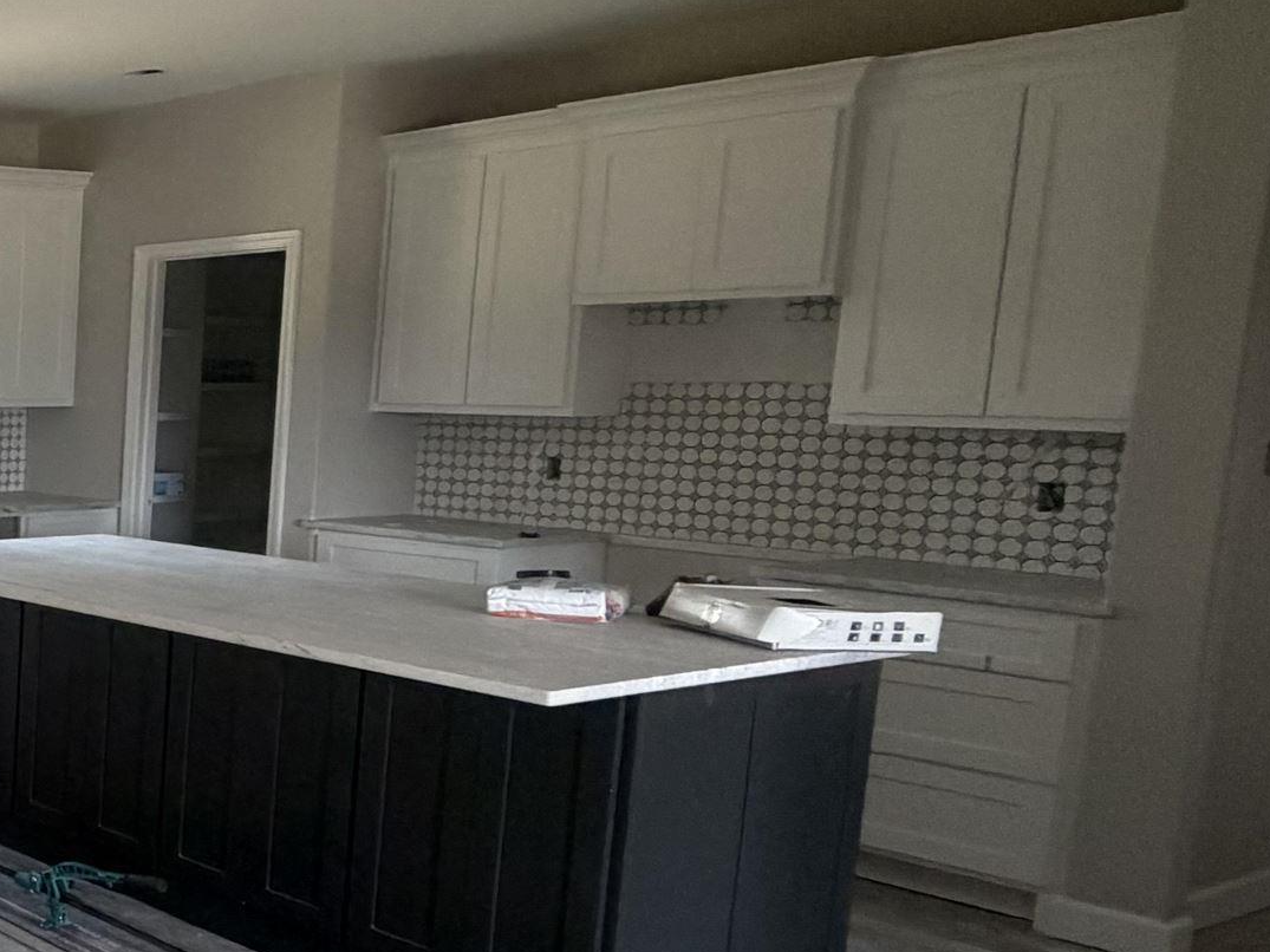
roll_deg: +0.2
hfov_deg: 31.3
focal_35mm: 40
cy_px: 543
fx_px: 1467
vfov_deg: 35.9
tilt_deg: -7.0
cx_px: -510
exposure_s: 1/65
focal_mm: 2.22
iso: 320
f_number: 2.2
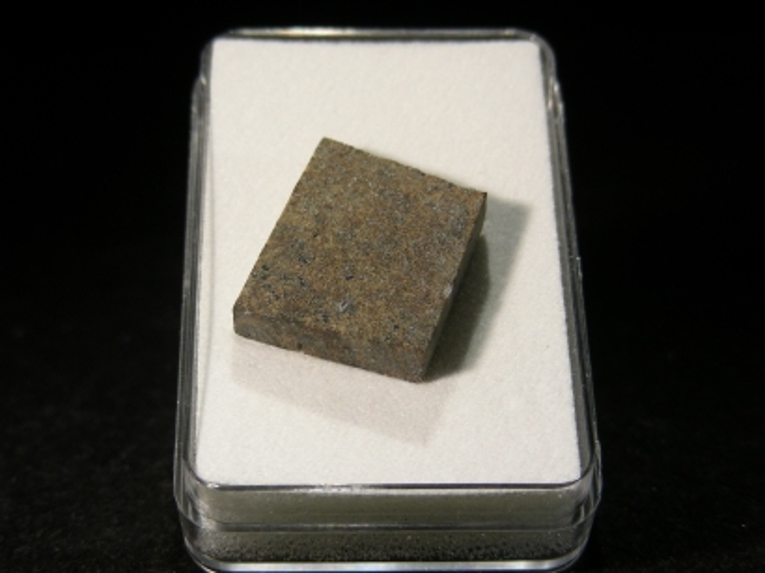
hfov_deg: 22.5
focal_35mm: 87
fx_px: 1922
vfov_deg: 17.0
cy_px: 286
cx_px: 382
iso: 50
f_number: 3.5
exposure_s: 1/183
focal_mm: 14.6
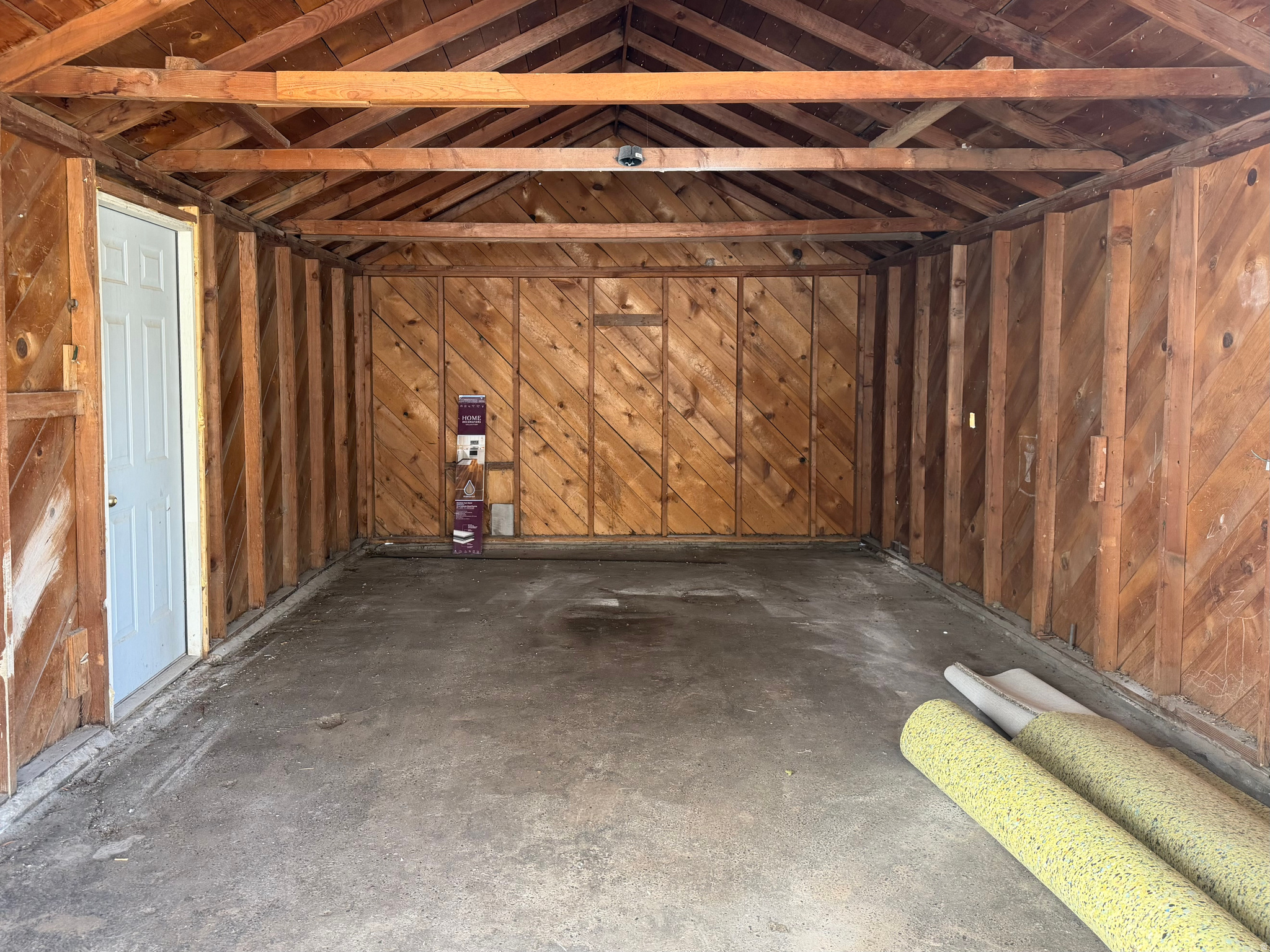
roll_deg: +1.2
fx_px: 881
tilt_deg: -7.7
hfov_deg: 71.6
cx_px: 635
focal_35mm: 24
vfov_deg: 56.8
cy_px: 476
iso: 200
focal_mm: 6.76
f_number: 1.78
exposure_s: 1/121
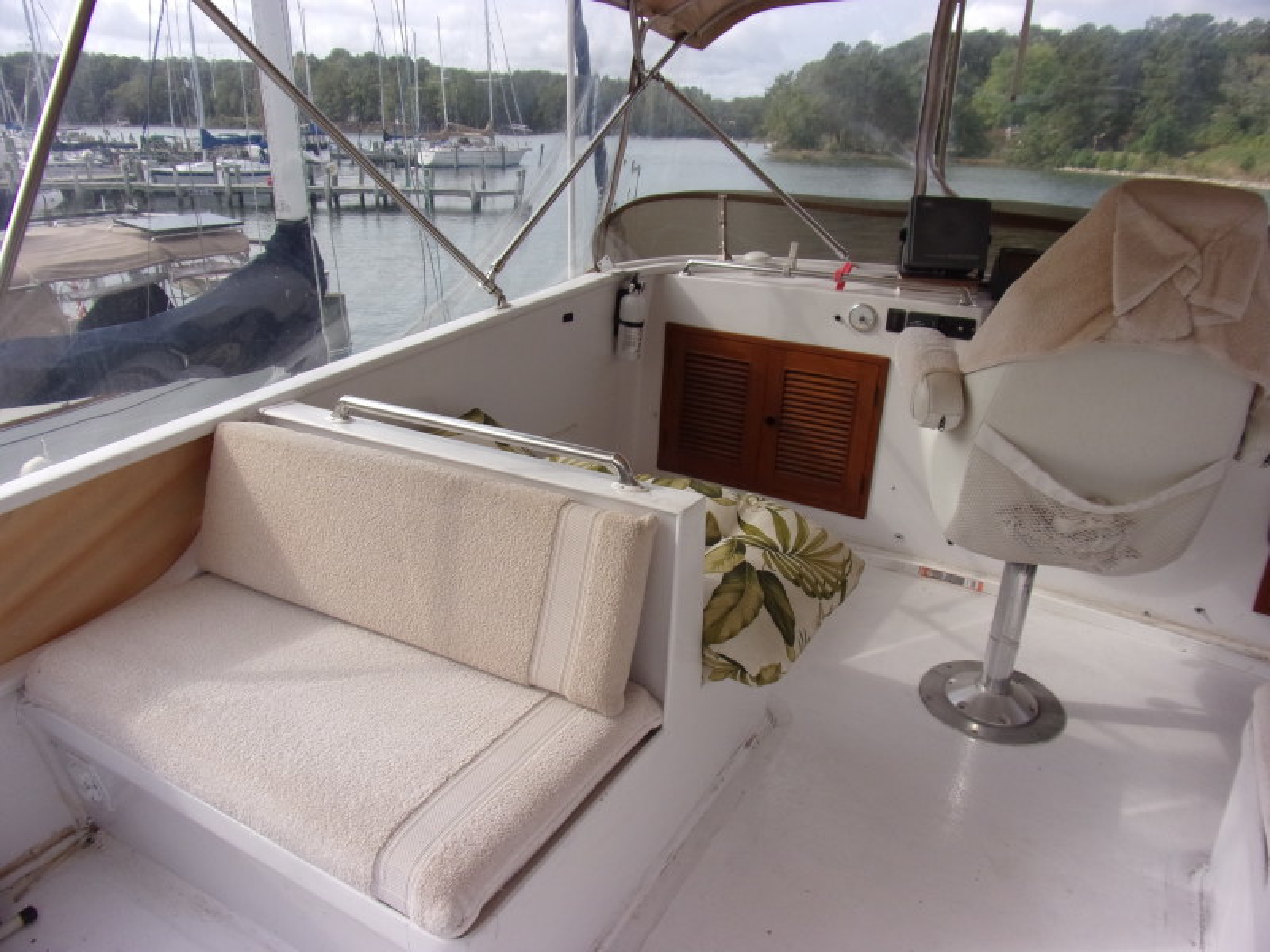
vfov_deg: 56.8
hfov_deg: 71.6
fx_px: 881
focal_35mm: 24
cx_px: 635
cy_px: 476
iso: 80
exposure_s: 1/100
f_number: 10.8
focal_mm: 4.3
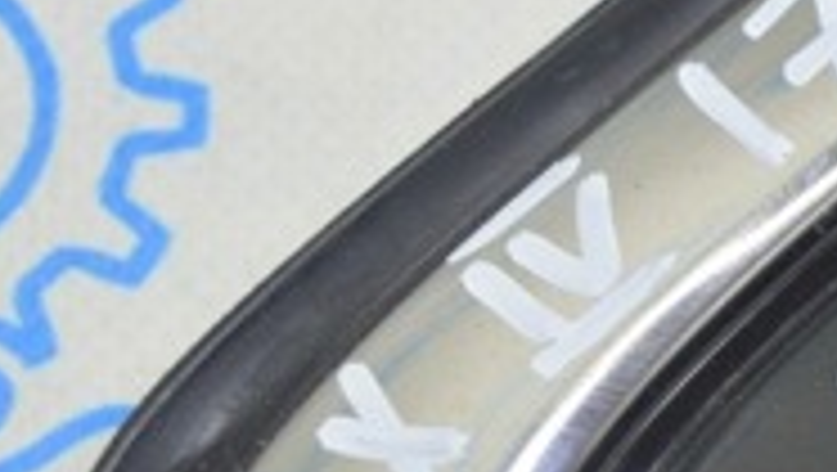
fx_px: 5509
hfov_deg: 8.6
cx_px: 958
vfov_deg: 4.9
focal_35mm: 248
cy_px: 245
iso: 400
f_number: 5.6
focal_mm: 46
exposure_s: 1/20
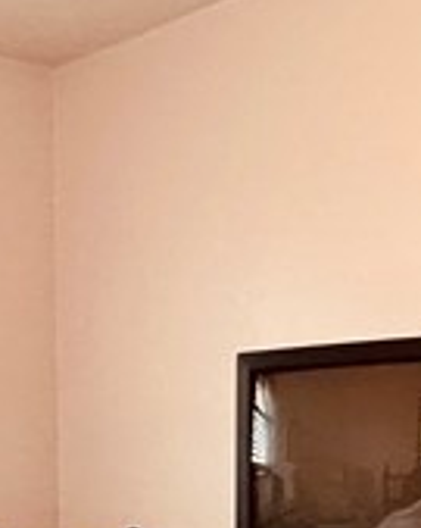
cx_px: 19
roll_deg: +1.3
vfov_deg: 22.2
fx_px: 1294
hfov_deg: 18.1
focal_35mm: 83
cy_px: 516
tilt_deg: -2.6
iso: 250
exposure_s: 1/120
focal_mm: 2.22
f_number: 2.2
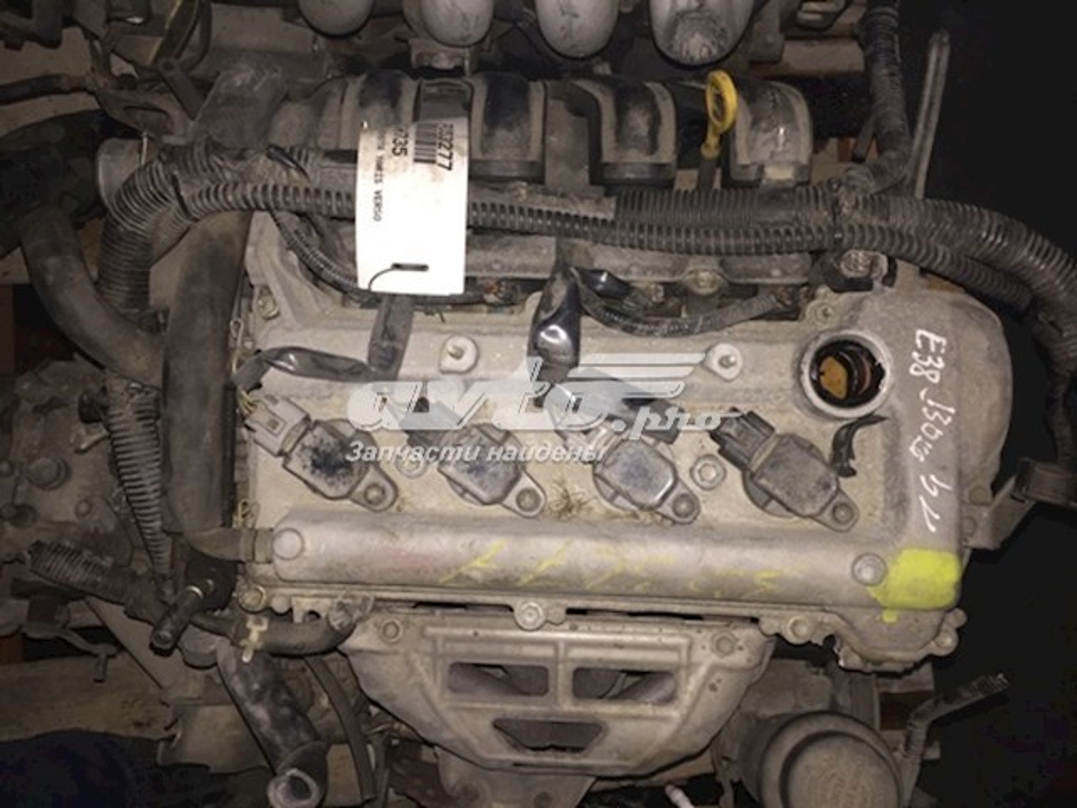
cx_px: 538
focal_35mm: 29
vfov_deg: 48.2
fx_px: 902
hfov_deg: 61.7
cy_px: 404
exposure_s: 1/17
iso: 50
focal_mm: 4.15
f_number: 2.2
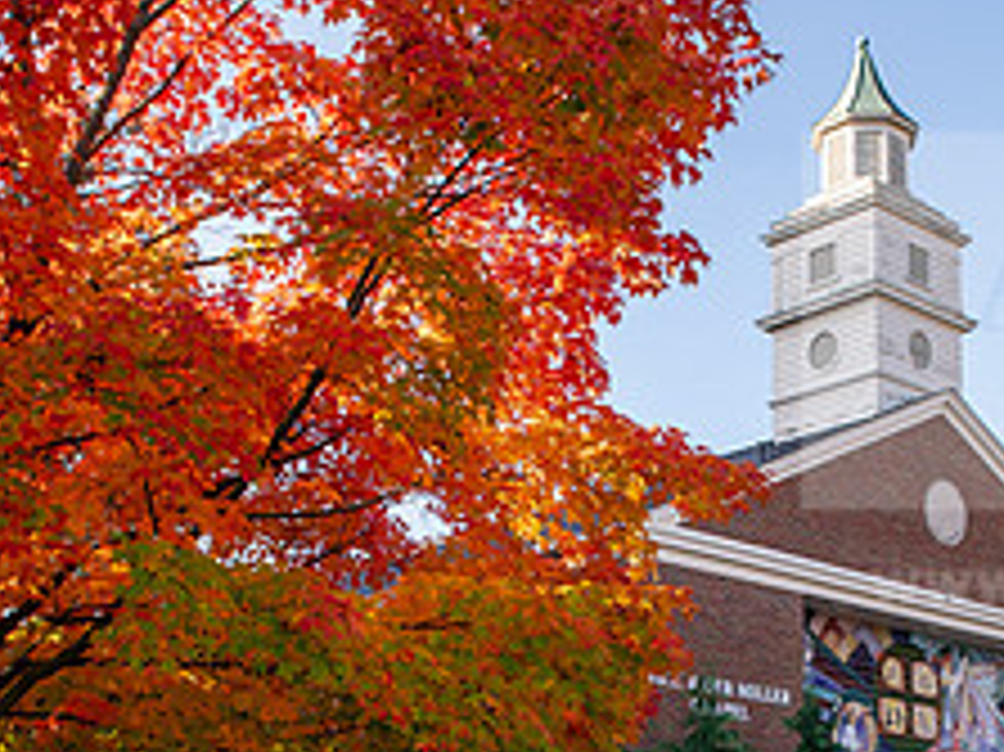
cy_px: 678
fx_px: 1739
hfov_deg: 31.9
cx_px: 666
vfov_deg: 23.7
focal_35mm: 60
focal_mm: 24
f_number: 5
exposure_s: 1/320
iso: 250
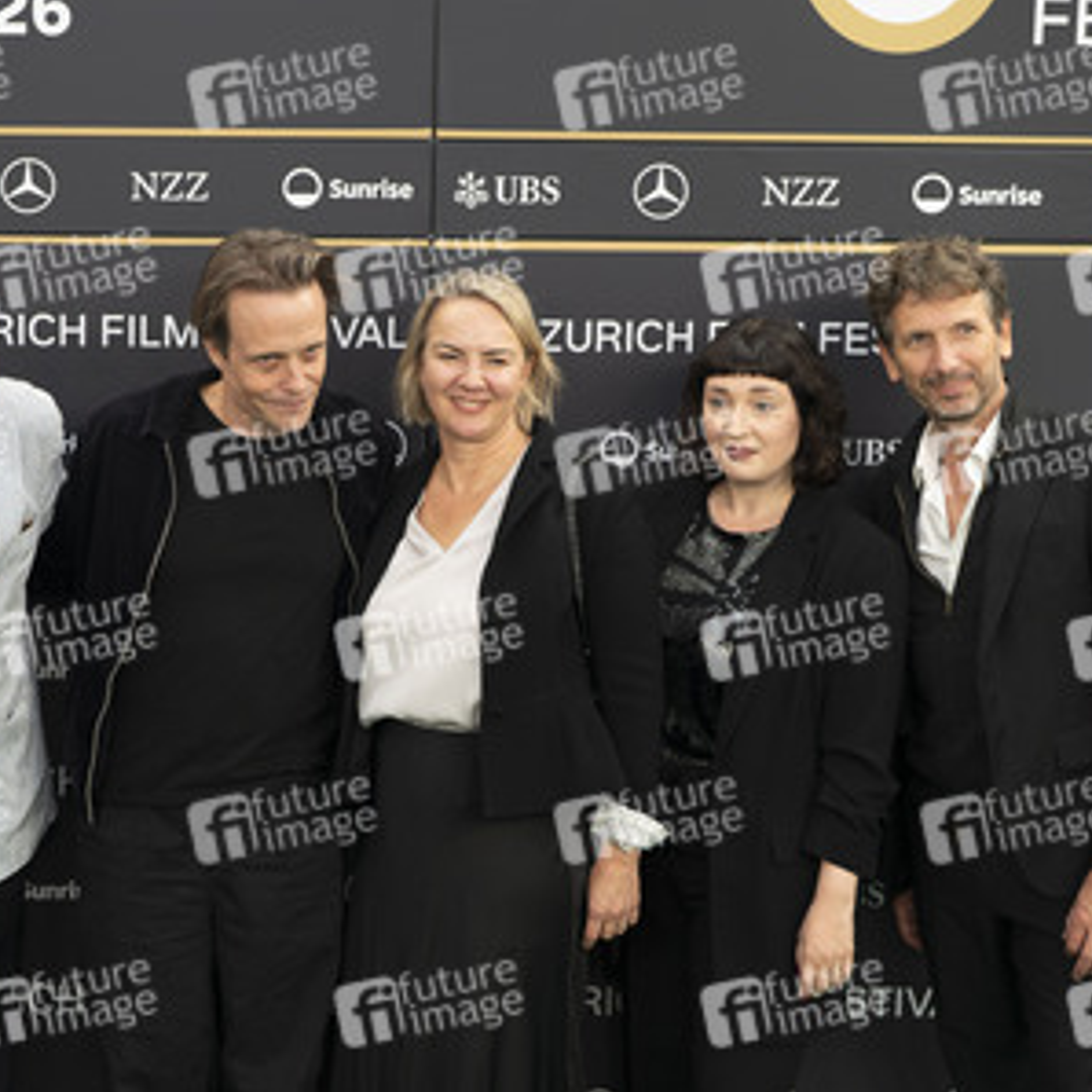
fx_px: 3212
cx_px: 332
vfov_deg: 19.3
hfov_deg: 19.2
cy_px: 546
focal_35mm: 90
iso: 400
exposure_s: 1/200
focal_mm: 70
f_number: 4.5
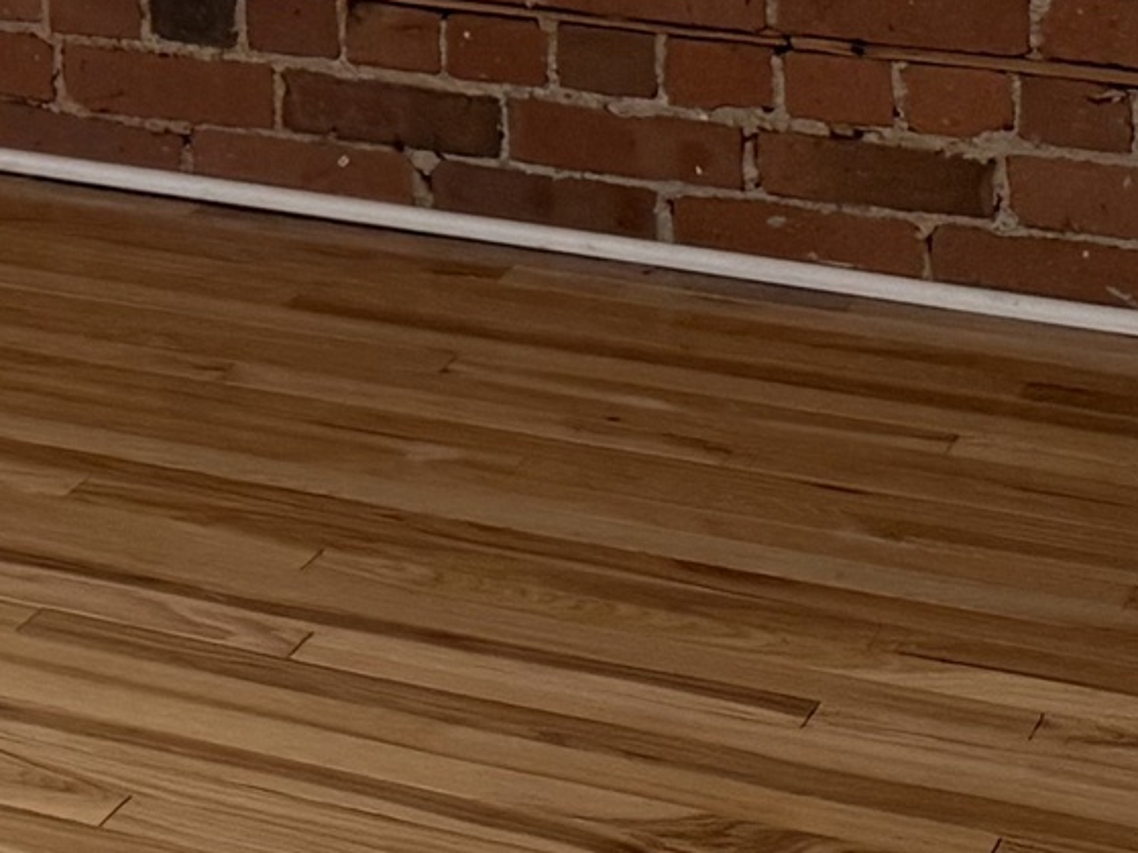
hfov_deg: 13.6
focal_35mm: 132
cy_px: -955
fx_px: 4339
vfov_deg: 10.2
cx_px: -837
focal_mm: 6.76
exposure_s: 1/153
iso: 200
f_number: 1.78
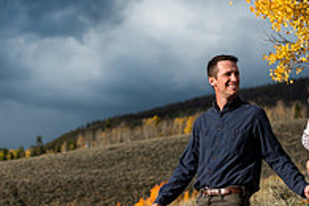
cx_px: 121
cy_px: 124
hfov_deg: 12.2
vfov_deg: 8.2
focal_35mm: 168
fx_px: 1442
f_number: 2.2
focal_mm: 50
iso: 100
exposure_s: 1/2500
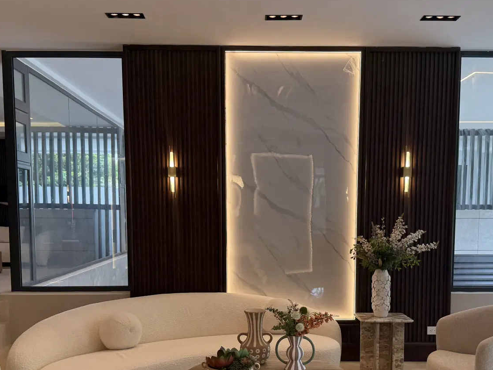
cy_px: 268
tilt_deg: -6.4
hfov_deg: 45.8
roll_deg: +0.1
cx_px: 261
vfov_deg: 34.5
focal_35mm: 41
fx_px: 584
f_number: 1.78
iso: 100
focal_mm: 6.76
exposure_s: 1/120
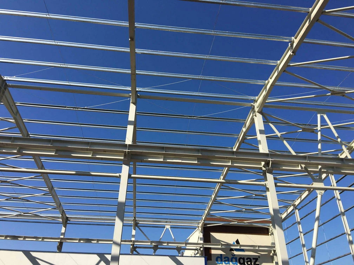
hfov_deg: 61.7
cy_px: 132
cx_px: 177
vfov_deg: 48.2
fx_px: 297
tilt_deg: +35.5
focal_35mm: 29
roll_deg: -1.2
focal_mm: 4.15
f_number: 2.2
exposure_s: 1/1789
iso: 25
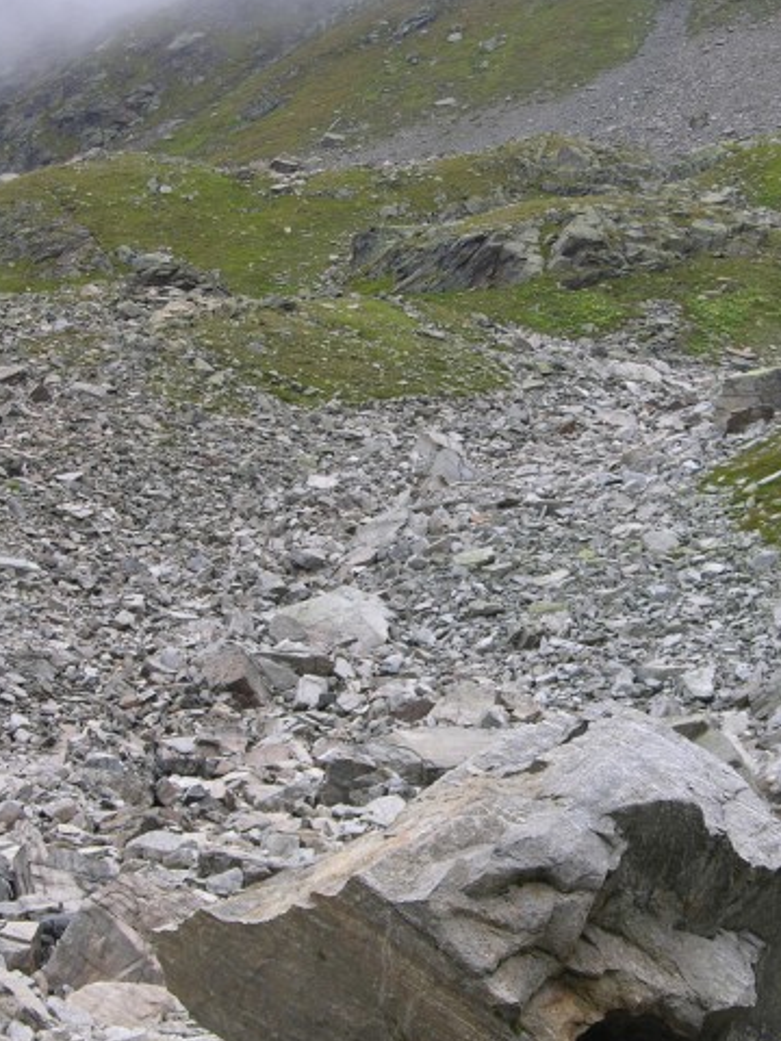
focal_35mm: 112
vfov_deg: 17.6
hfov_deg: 13.2
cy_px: 577
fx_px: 3369
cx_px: 610
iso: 50
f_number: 3.7
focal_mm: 17.8
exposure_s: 1/91.5
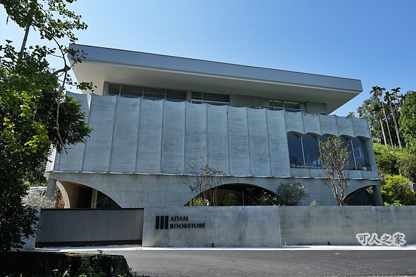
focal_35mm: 21
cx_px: 208
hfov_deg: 81.2
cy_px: 138
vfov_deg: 59.5
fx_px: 243
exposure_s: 1/4000
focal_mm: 14
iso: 2500
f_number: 9
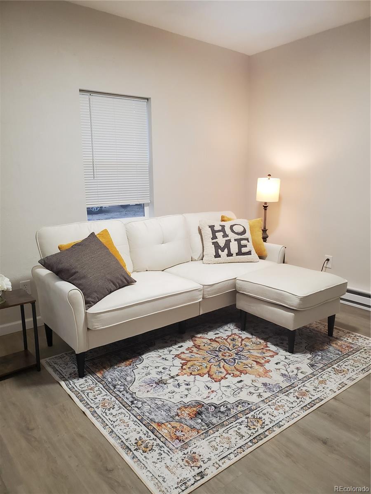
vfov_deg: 67.3
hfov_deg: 53.1
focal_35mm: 26
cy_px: 247
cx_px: 186
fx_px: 372
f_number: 2.4
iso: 250
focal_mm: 4.3
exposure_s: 1/40
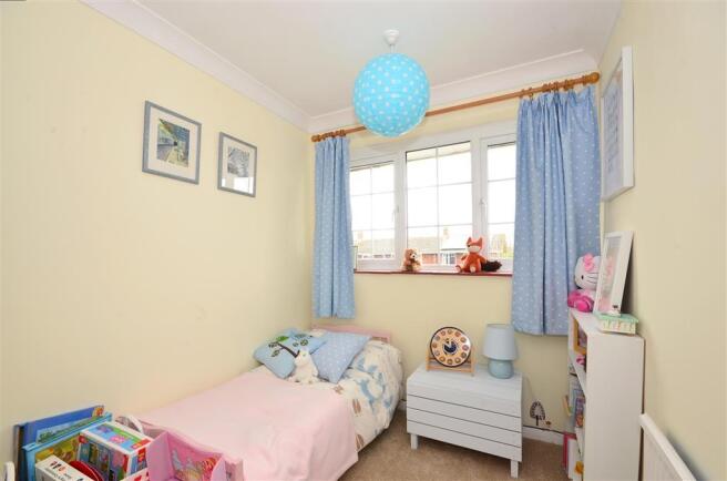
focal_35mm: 15
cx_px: 364
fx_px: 302
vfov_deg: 77.0
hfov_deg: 100.5
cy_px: 240
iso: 200
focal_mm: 10
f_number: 11
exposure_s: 1/8
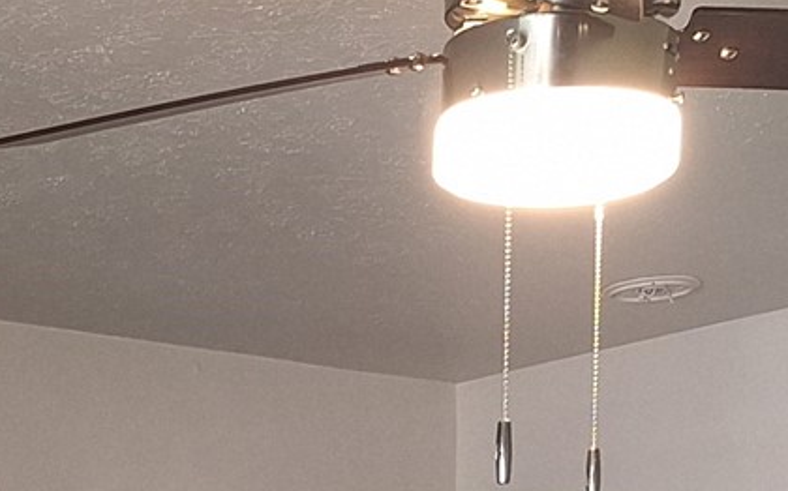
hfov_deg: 17.1
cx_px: -23
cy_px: 1166
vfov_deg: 9.7
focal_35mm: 119
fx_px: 2554
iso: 200
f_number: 1.8
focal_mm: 5.54
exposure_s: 1/40
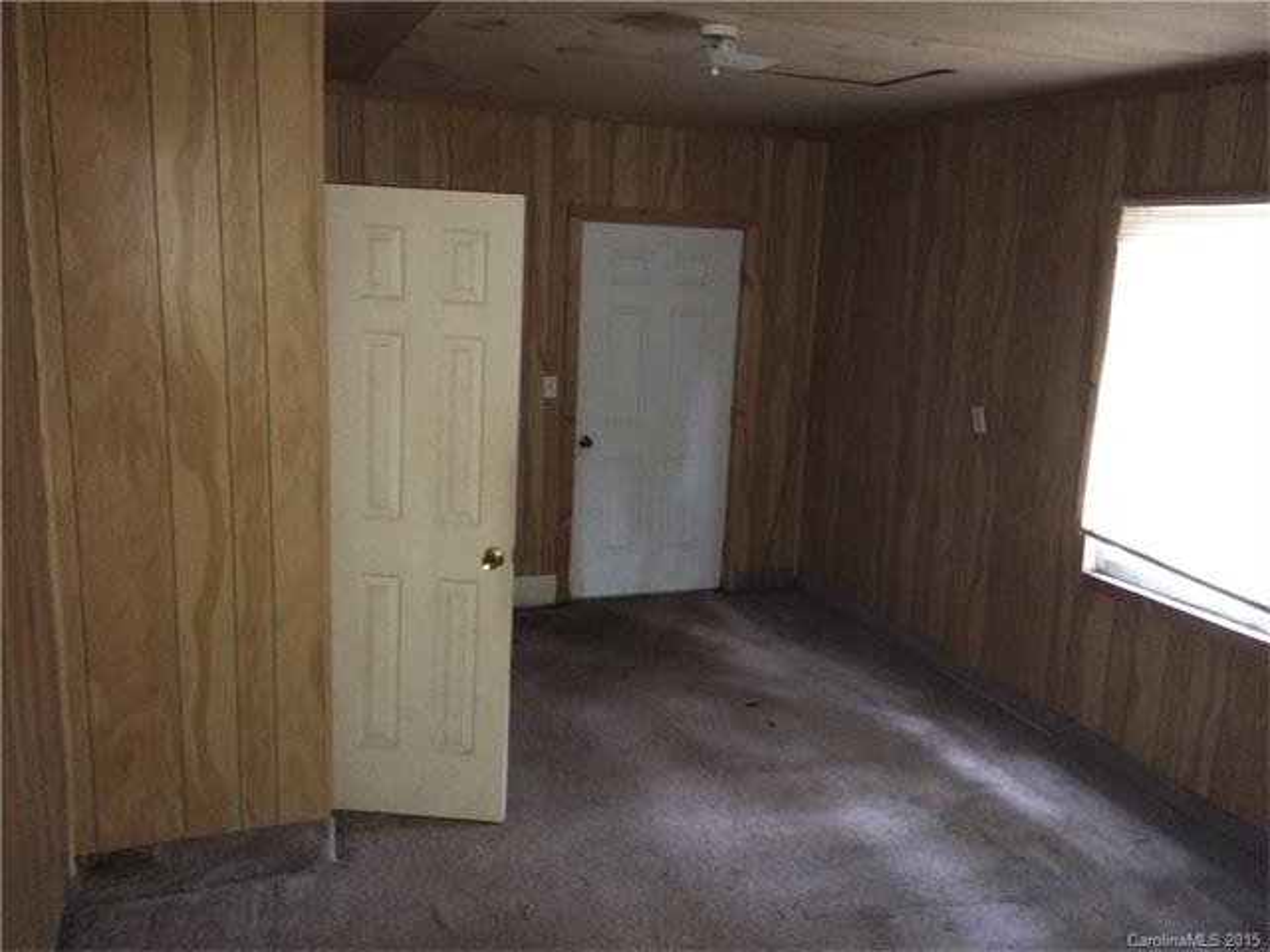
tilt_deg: -13.7
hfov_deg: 61.7
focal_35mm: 29
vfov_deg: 48.2
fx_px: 1064
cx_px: 635
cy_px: 476
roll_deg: -2.7
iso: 500
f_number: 2.2
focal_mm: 4.15
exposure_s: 1/16
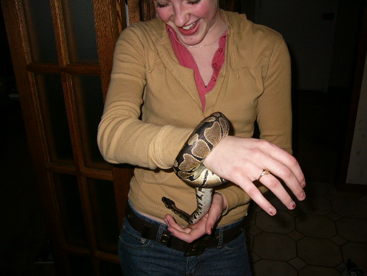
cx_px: 184
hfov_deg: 52.6
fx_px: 371
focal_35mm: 35
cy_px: 138
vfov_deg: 40.7
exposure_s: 1/60
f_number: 2.8
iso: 100
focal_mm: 5.8
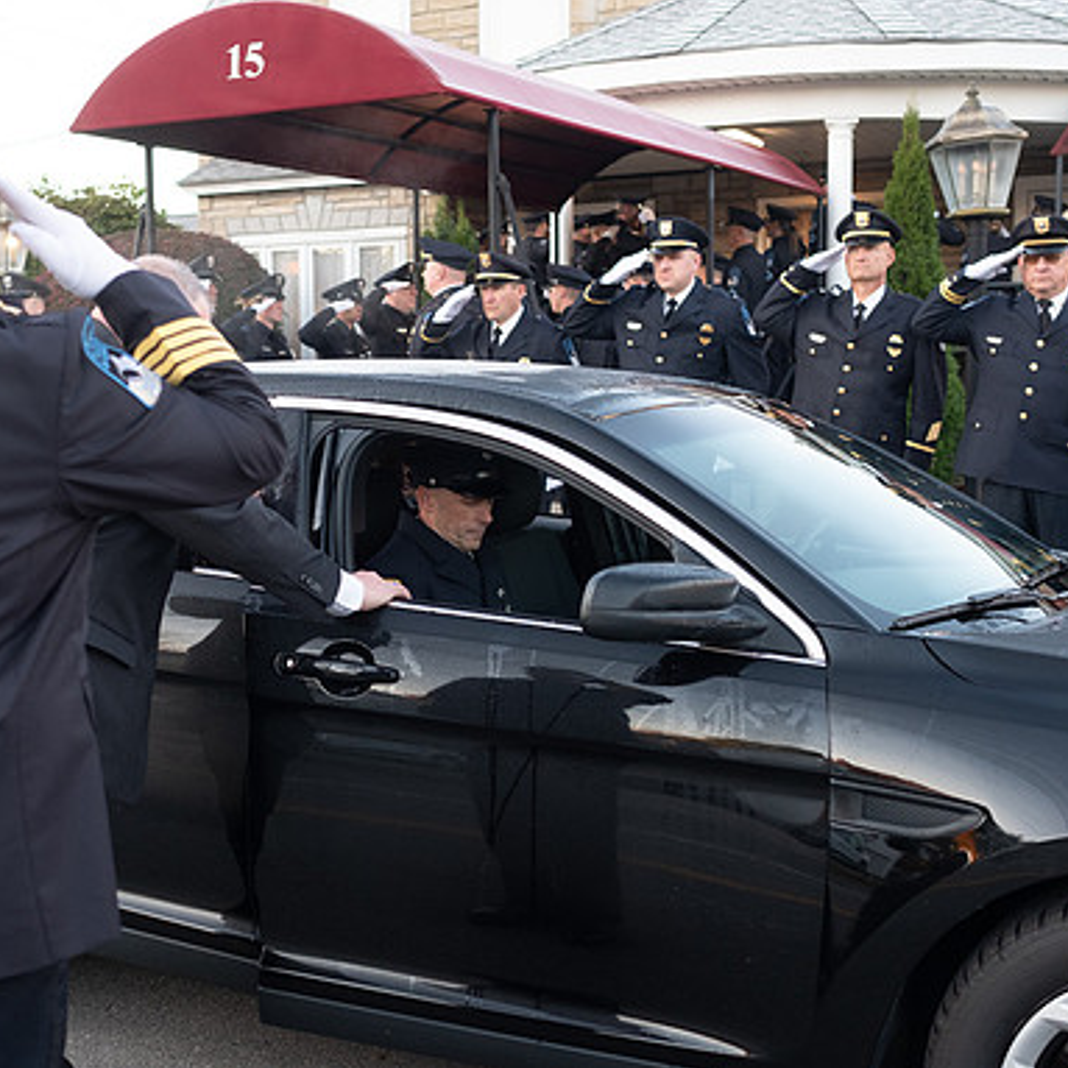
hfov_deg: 37.4
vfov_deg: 37.6
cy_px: 534
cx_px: 421
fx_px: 1571
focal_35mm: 45
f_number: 2.8
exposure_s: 1/500
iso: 800
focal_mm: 23
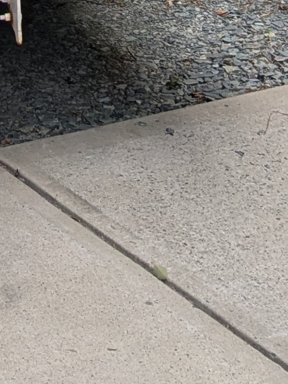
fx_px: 1675
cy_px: -428
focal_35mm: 151
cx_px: -199
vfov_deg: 11.5
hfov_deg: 9.4
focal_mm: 4.38
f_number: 1.73
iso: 29
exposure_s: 1/154
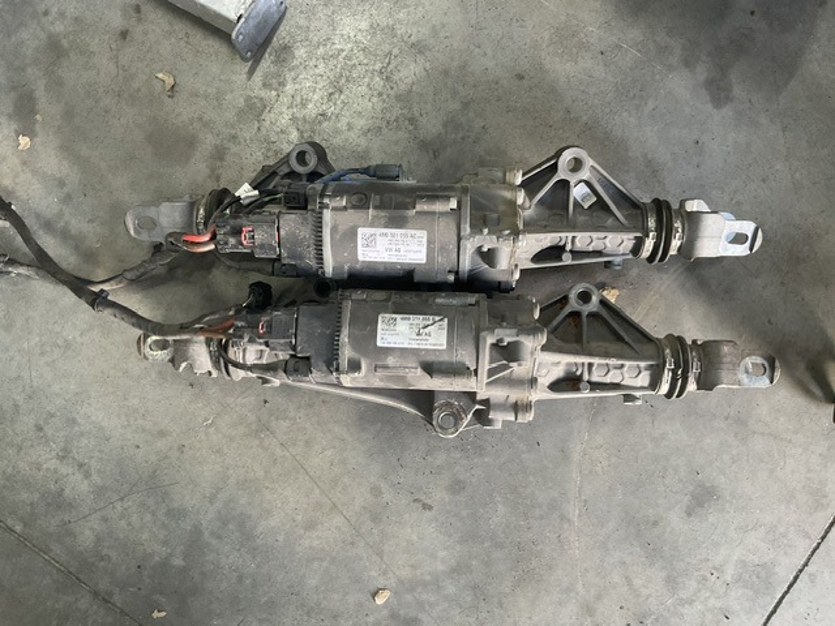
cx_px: 418
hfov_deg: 61.7
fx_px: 700
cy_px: 313
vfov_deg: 48.2
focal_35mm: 29
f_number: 1.8
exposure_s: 1/50
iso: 200
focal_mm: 3
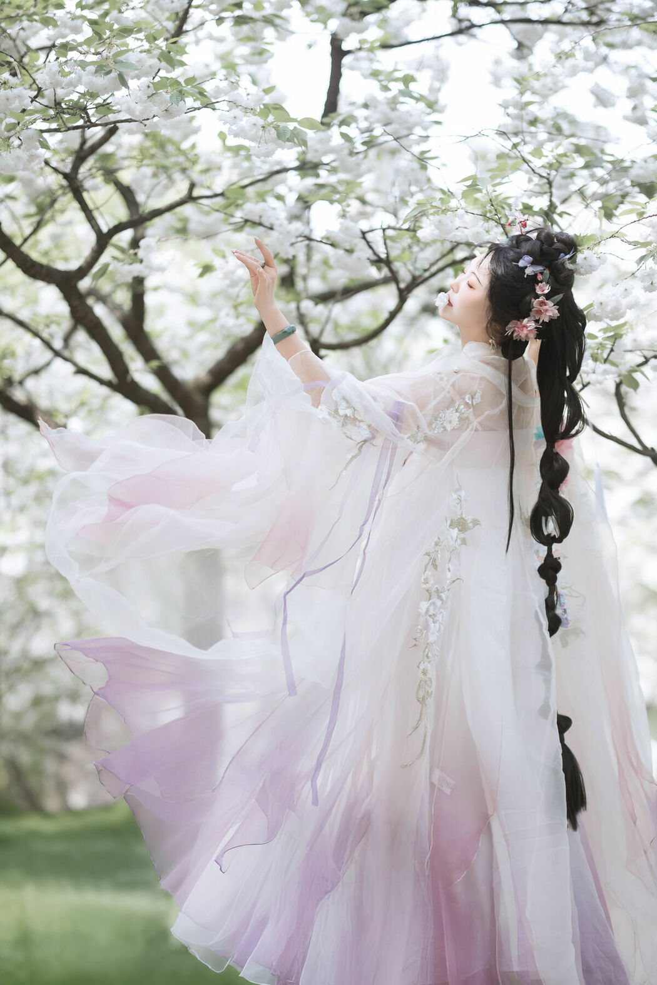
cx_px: 328
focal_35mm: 85
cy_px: 492
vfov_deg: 23.9
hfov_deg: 16.1
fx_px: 2327
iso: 100
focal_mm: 85
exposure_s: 1/640
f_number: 1.8
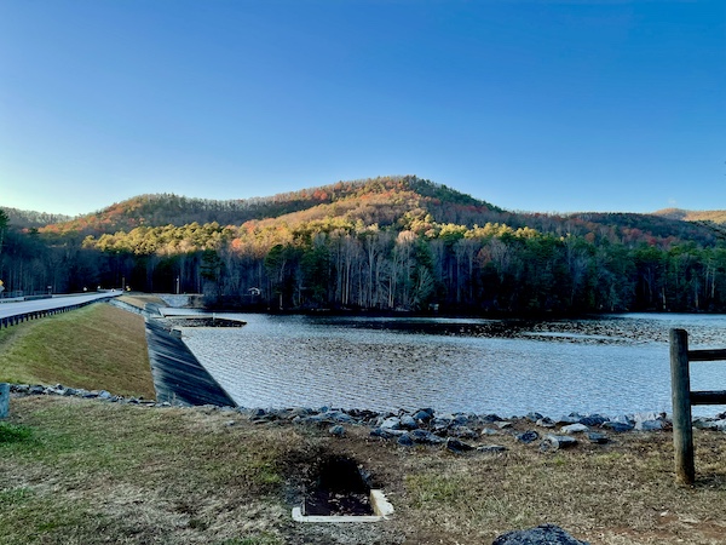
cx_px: 363
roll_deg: -0.8
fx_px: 524
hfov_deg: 69.4
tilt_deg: +2.8
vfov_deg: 54.9
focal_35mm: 25
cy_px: 272
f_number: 1.6
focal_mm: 5.1
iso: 32
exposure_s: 1/750
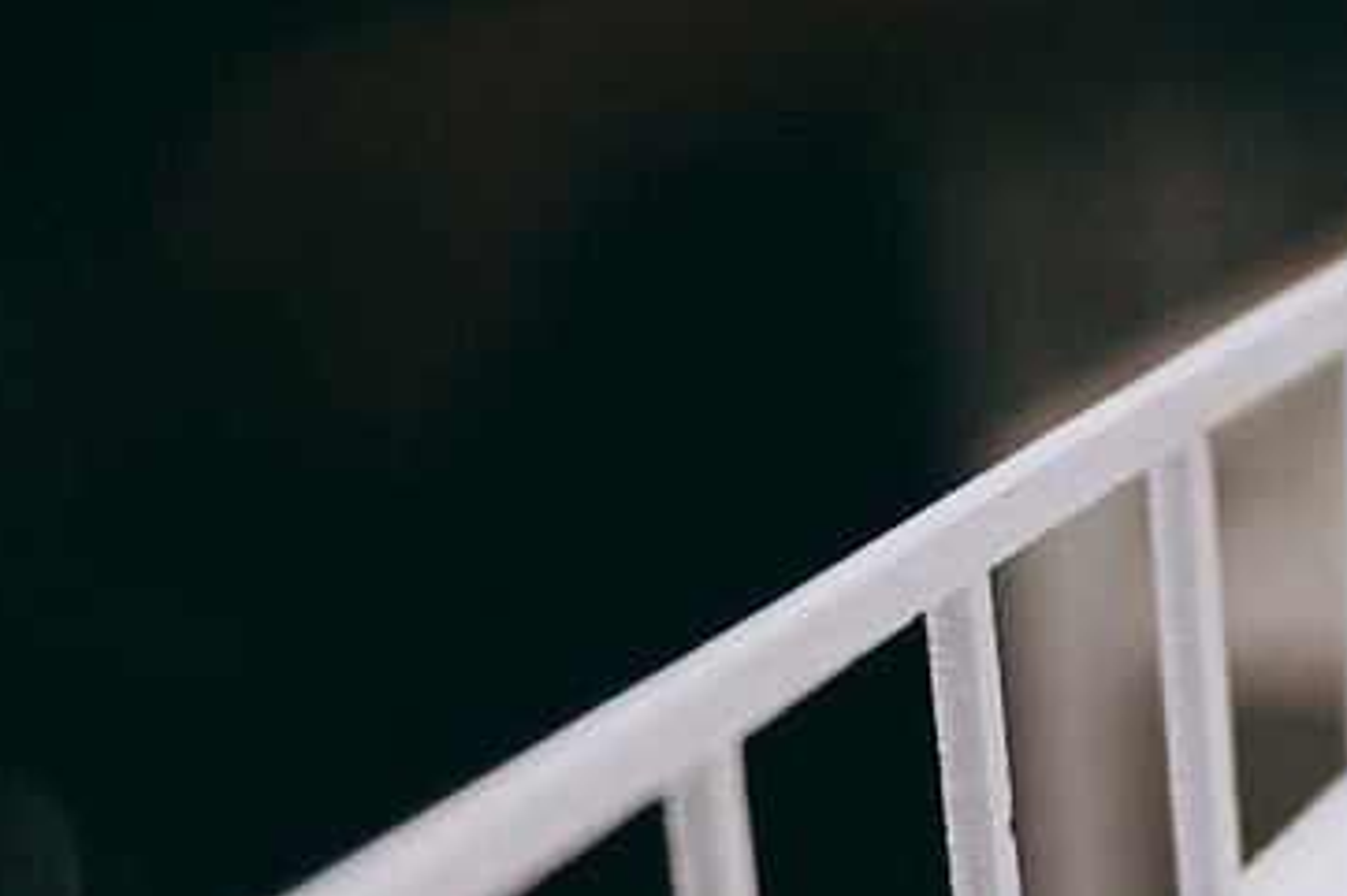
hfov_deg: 10.2
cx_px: 2355
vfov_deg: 7.0
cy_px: 1558
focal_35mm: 192
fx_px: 7188
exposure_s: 1/125
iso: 100
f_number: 4.5
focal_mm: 29
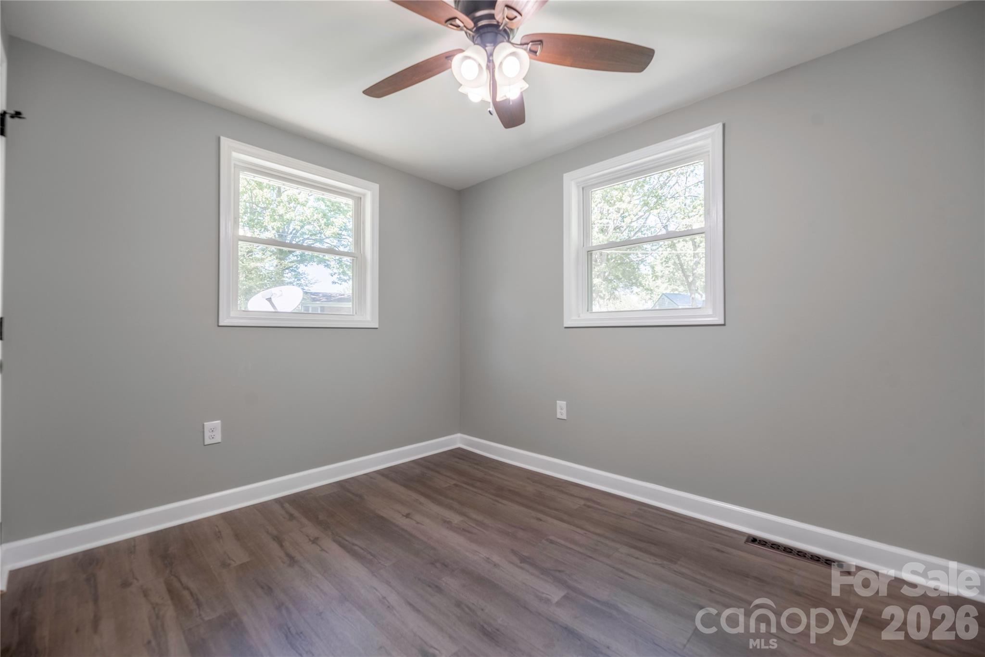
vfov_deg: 81.2
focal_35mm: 14
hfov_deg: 104.2
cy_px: 328
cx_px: 492
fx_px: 383
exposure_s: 1/500
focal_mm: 14
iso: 250
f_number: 5.6
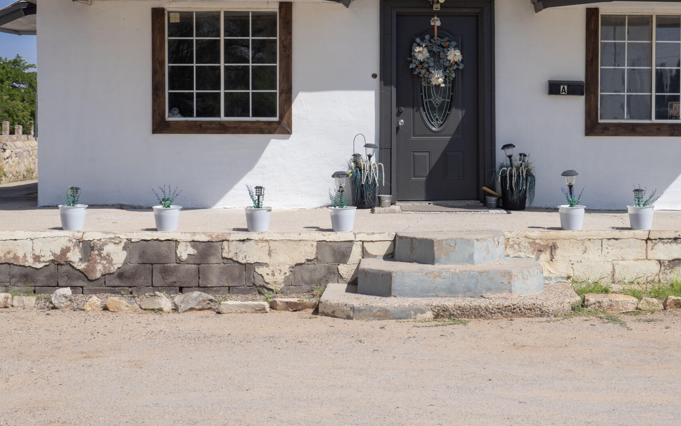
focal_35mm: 64
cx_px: 443
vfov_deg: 20.3
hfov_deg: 31.8
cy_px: 148
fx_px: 1188
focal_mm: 35
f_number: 10
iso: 100
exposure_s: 1/250
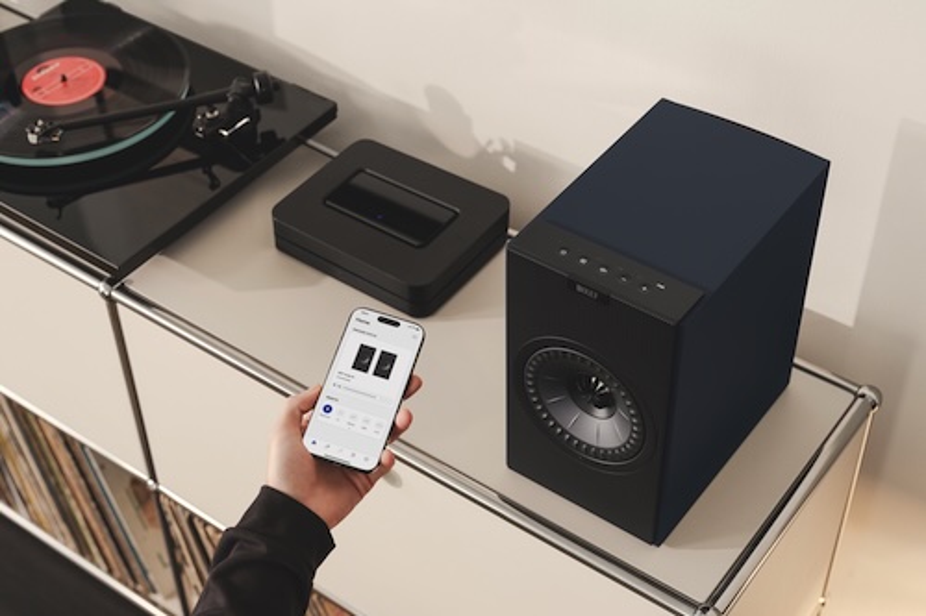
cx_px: 463
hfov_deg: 39.6
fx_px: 1286
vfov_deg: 27.0
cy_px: 308
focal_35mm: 50
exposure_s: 1/10
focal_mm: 50
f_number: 3.5
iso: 80
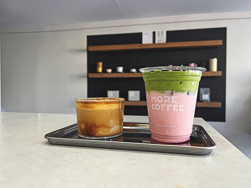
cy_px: 94
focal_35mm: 26
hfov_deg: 67.3
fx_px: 189
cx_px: 126
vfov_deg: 53.1
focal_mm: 5.1
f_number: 1.6
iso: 64
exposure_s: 1/50
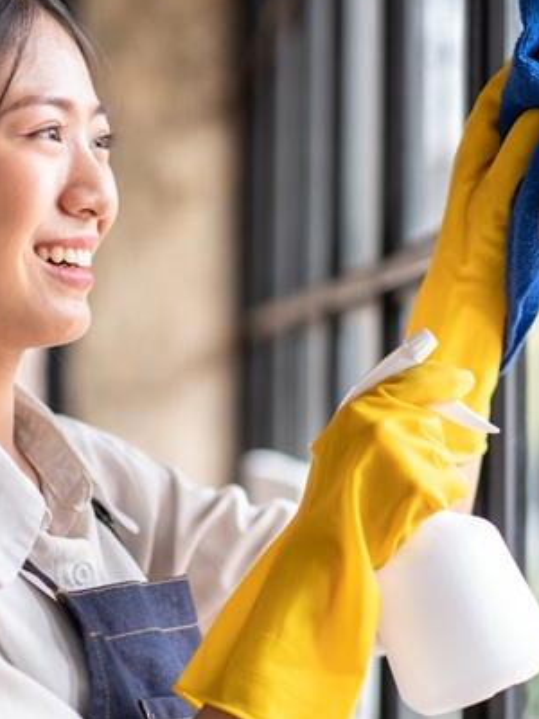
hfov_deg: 15.1
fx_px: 2035
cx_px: 274
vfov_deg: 20.0
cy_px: 337
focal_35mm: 98
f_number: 1.8
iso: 100
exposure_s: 1/160
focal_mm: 55
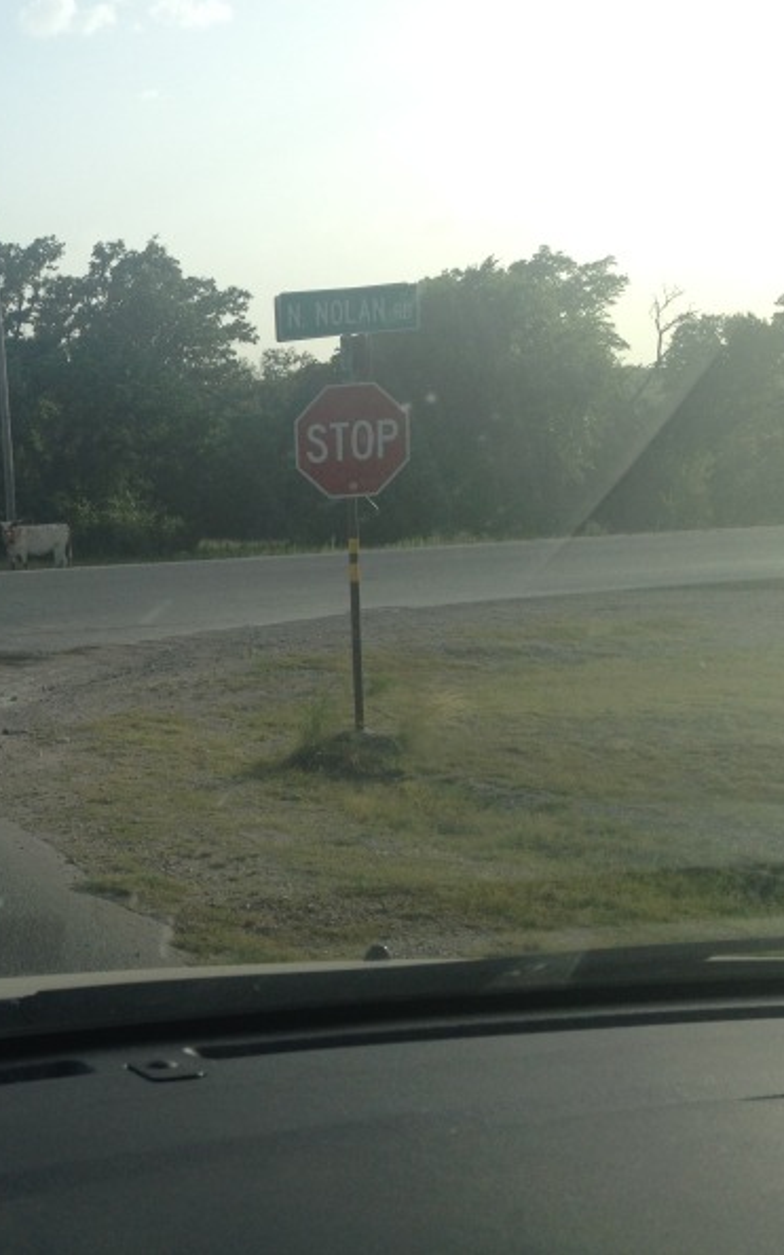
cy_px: 630
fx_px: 1710
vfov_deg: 40.3
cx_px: -27
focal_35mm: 50
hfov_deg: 24.5
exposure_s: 1/1126
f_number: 2.4
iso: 50
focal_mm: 4.28
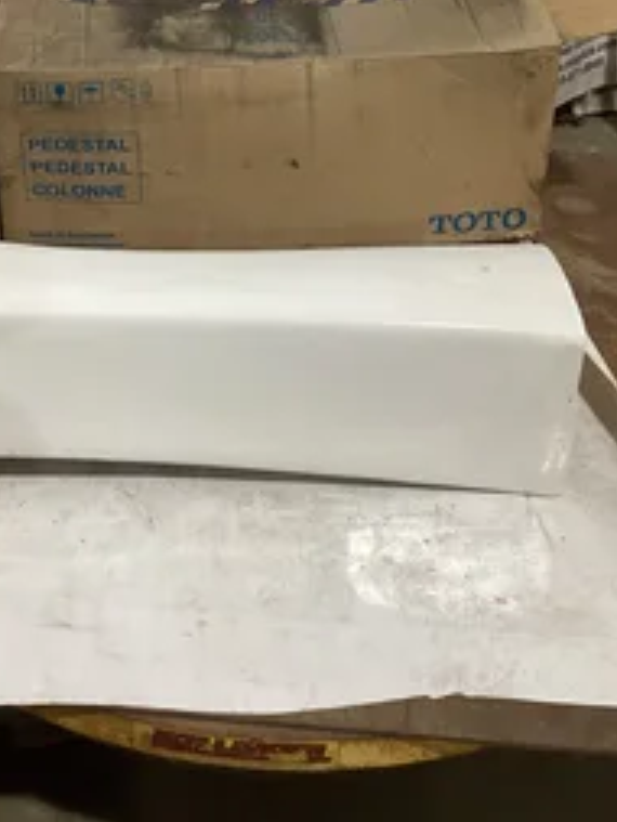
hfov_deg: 29.6
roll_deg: +1.1
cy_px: 175
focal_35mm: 49
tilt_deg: -26.1
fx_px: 1164
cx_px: 247
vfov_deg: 37.6
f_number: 2.4
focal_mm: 3.3
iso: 160
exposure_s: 1/50
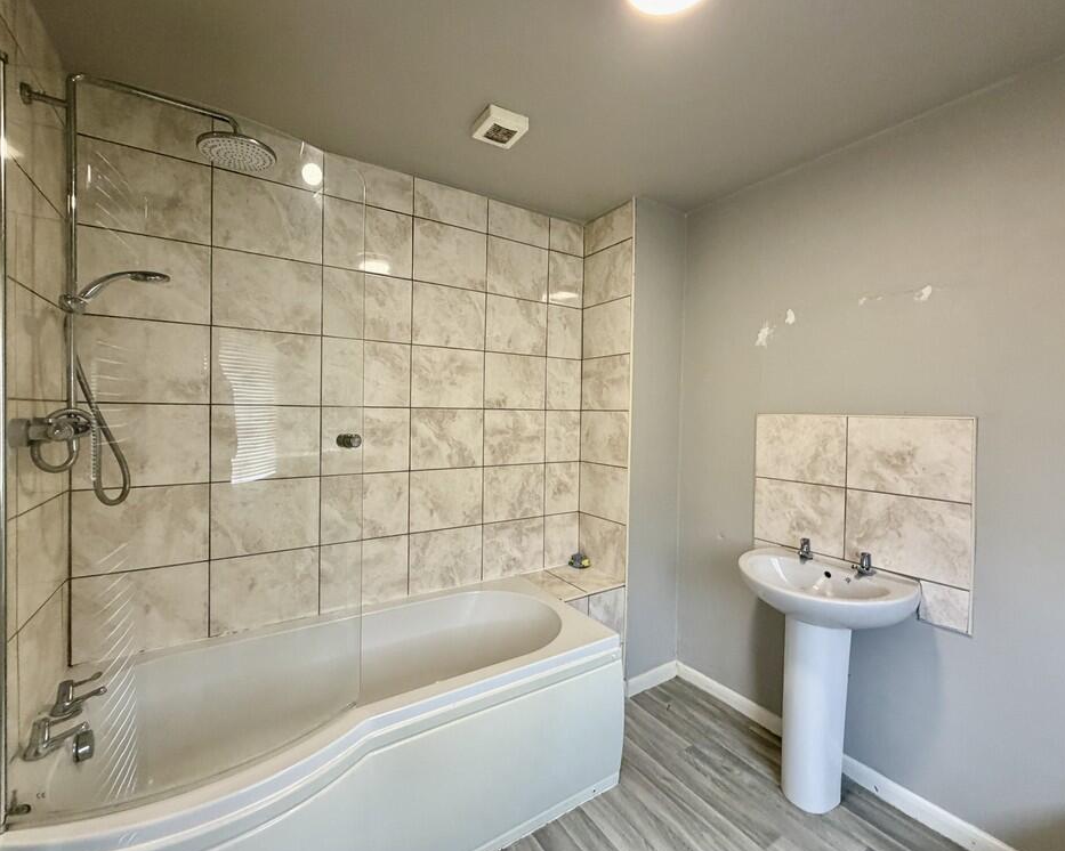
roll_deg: -0.9
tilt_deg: -0.5
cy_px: 419
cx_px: 530
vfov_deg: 84.0
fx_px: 473
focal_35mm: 15
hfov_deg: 96.8
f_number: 2.2
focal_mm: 2.22
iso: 250
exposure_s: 1/50
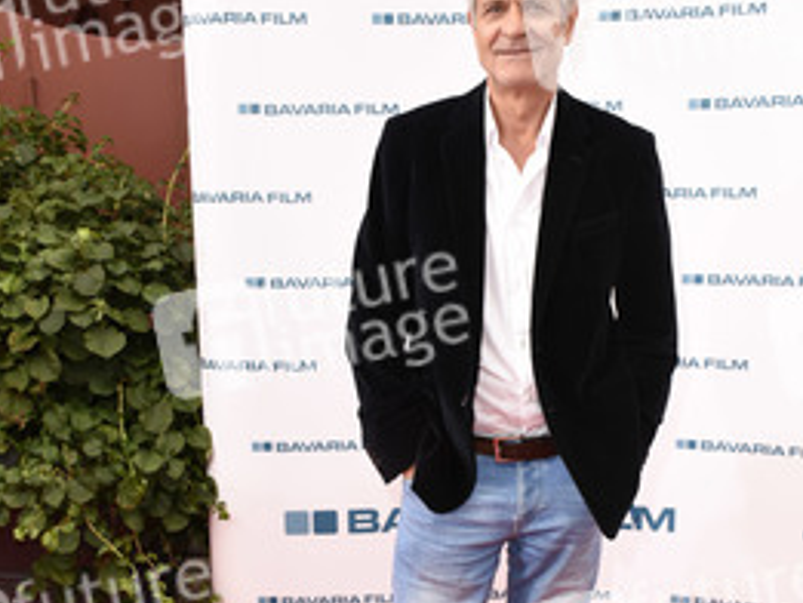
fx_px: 1230
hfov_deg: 36.2
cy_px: 480
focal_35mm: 53
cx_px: 400
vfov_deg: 27.0
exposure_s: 1/160
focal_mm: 24
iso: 500
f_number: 6.3
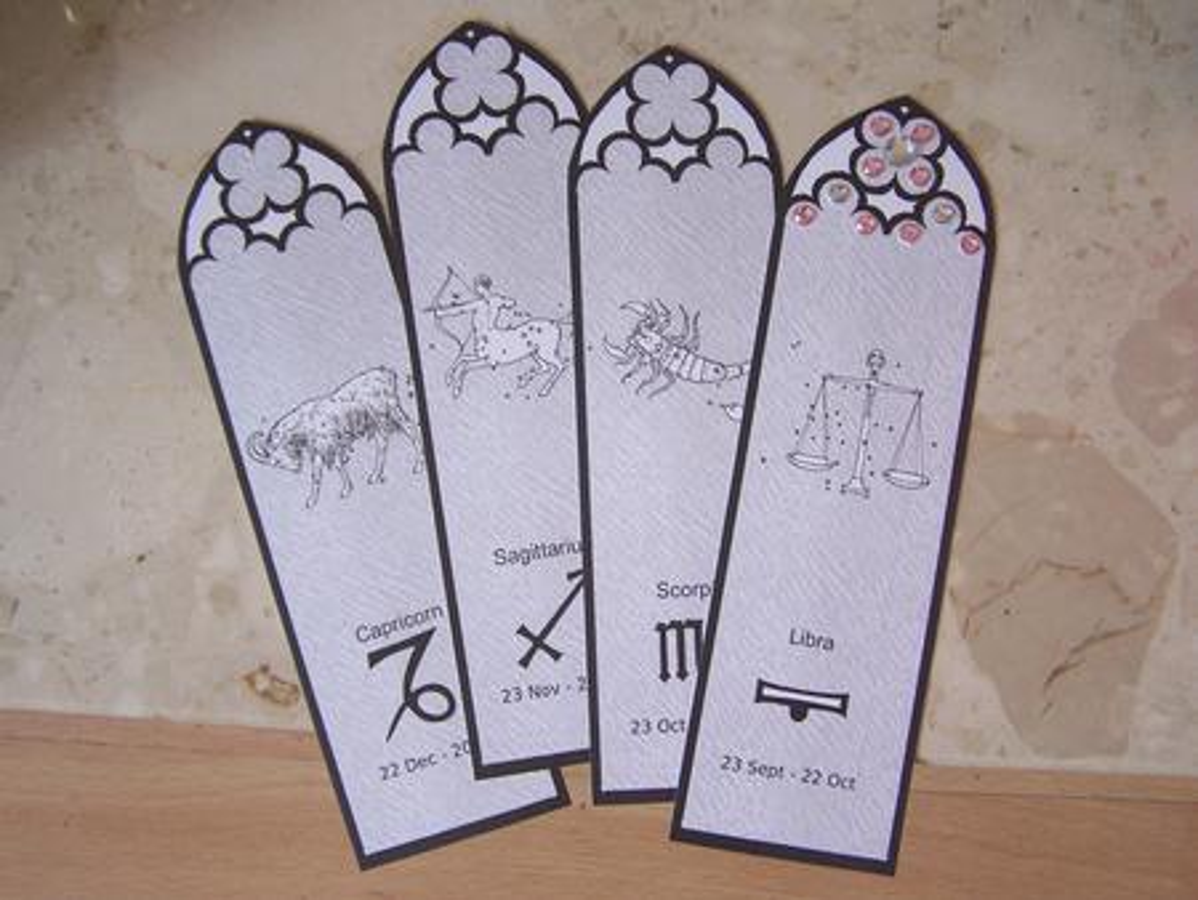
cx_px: 599
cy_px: 450
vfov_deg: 37.8
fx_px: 1316
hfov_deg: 49.0
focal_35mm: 38
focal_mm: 6.3
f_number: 2.8
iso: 80
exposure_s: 1/45
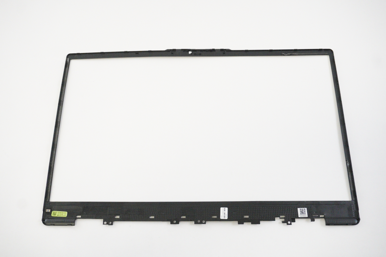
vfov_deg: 36.8
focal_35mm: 36
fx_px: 386
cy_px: 128
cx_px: 193
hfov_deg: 53.2
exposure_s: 1/400
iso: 8000
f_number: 5.6
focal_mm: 24
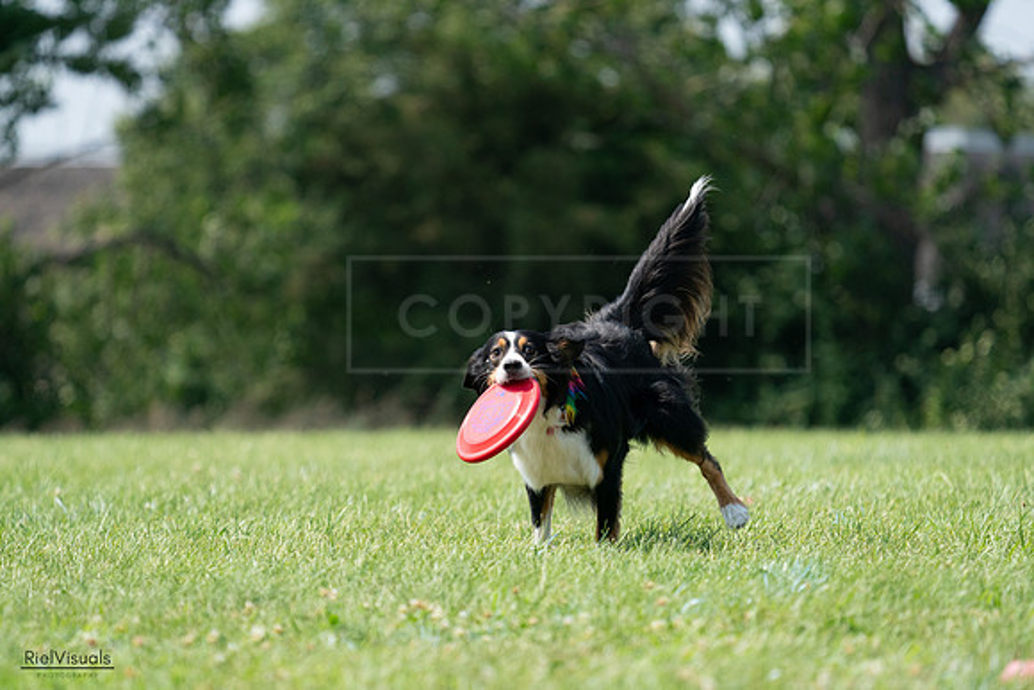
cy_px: 345
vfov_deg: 3.6
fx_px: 10888
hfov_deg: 5.4
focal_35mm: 379
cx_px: 517
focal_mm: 379
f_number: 6.3
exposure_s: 1/4000
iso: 1600
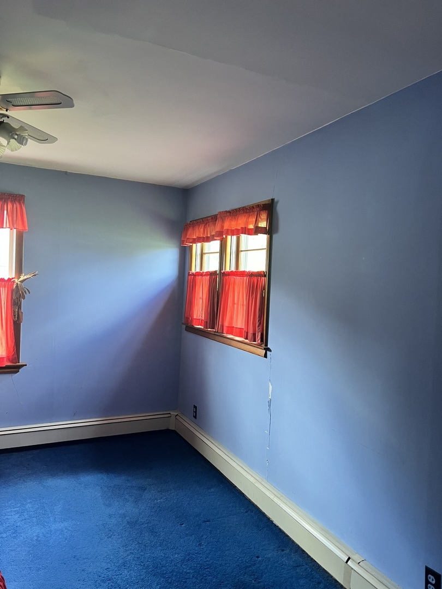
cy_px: 294
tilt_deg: -1.4
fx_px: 443
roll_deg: -4.8
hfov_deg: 53.1
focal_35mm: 26
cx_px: 221
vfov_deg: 67.3
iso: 125
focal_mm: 5.7
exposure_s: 1/60
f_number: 1.5
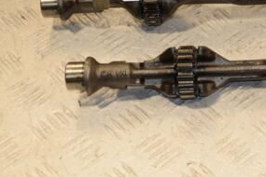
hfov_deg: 16.6
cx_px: 279
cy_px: -5
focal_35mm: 120
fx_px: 887
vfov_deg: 11.3
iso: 800
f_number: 7.1
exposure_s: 1/200
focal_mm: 38
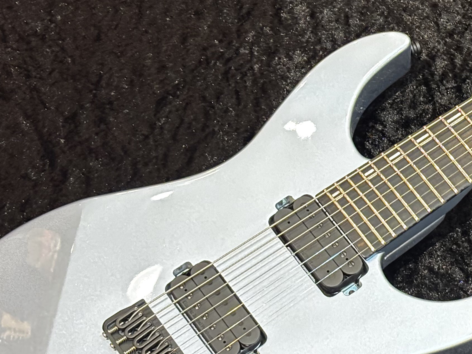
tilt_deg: -62.4
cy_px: 197
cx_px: 442
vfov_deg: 11.9
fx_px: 1691
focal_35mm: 124
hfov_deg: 15.7
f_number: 1.6
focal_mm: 5.96
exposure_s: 1/24
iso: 400
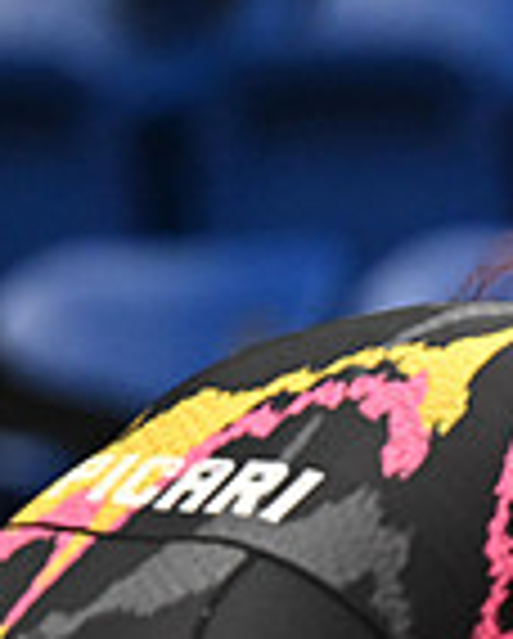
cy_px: 452
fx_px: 18464
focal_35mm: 975
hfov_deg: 1.6
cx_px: 1282
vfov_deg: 2.0
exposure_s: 1/767
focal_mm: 170
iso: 2500
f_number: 2.8
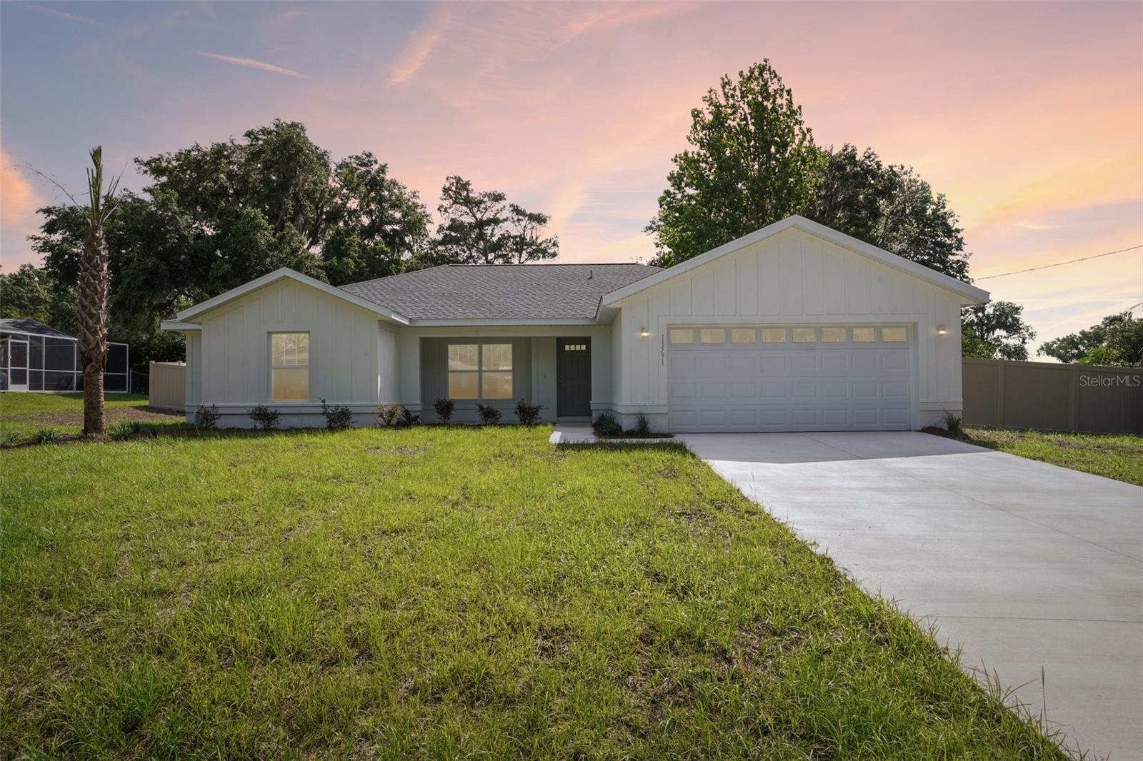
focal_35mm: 21
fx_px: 667
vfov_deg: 59.5
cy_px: 380
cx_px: 572
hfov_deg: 81.2
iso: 100
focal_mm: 21
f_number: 20
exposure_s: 1/30
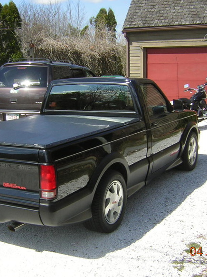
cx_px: 97
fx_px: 391
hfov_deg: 29.6
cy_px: 140
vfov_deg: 38.9
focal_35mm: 49
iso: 50
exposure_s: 1/254
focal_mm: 4.7
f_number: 5.2
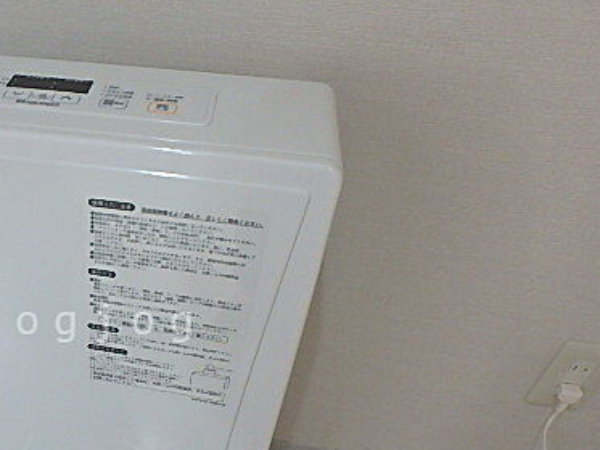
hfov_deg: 47.5
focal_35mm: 36
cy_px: 323
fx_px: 624
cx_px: 90
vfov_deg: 38.9
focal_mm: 3.7
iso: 320
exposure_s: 1/30
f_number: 3.5
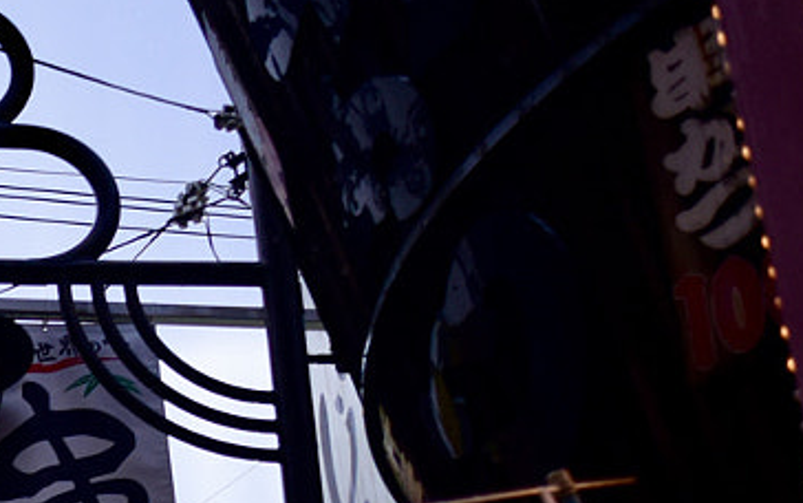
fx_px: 2453
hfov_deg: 16.4
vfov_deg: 10.7
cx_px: -507
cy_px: 1024
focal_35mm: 112
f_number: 2
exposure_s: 1/1600
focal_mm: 25
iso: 640
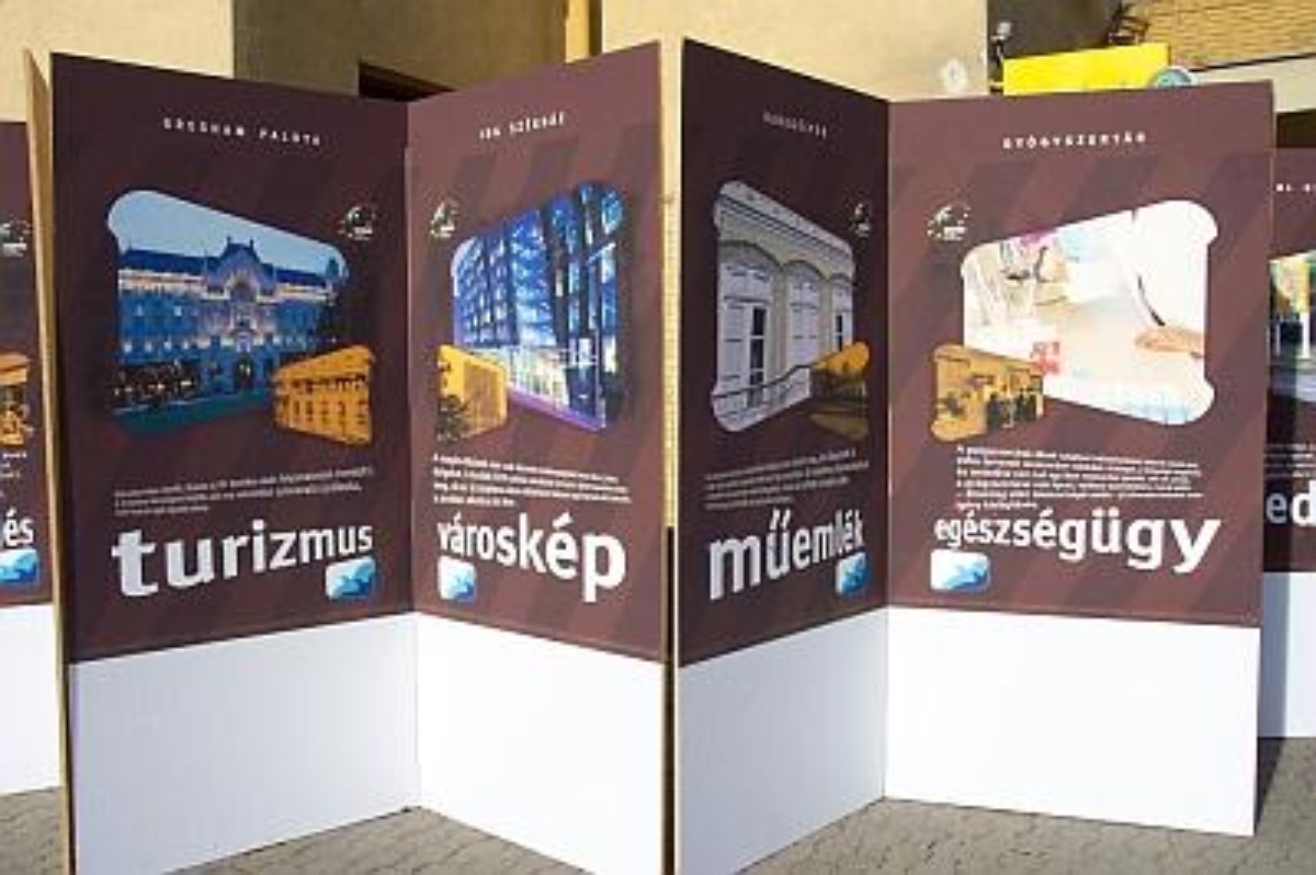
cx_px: 658
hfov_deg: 50.7
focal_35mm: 38
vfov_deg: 35.0
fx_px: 1388
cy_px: 438
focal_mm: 8
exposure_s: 1/700
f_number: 4.8
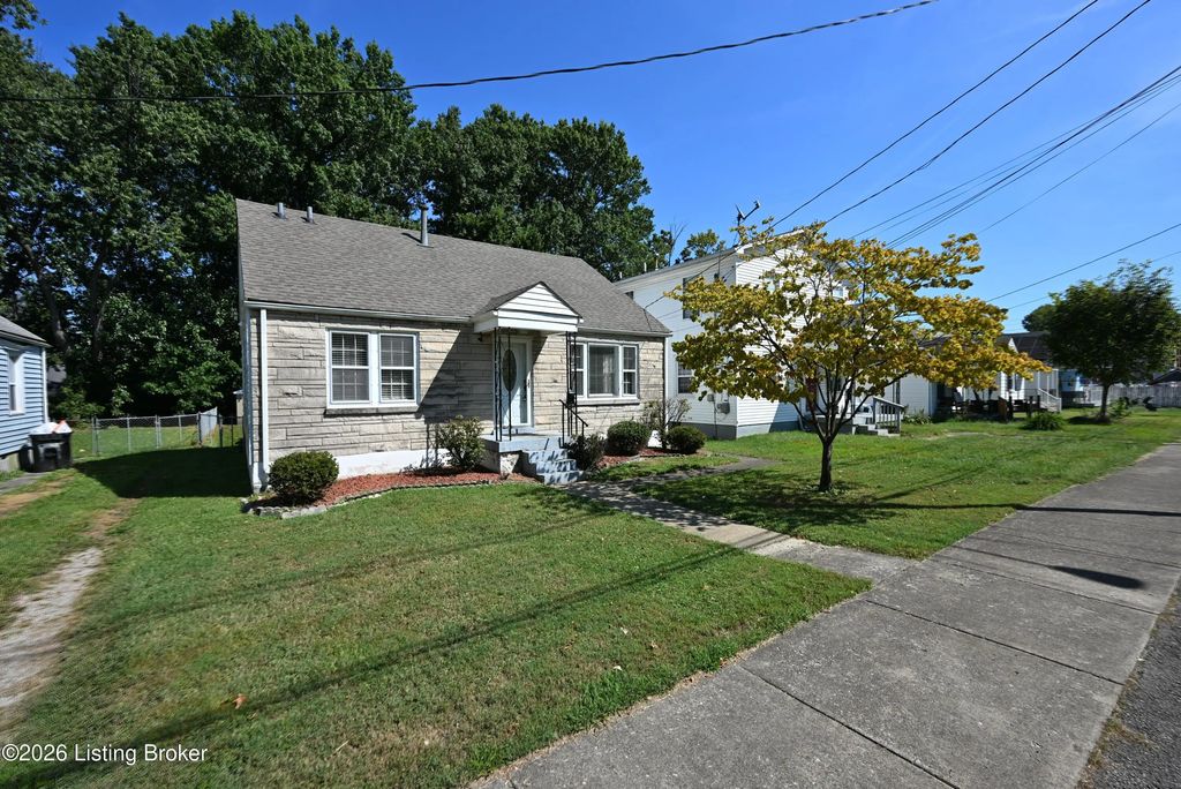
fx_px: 509
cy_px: 394
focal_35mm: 16
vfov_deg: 75.6
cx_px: 590
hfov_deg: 98.5
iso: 220
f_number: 6.3
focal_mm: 15.5
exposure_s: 1/1000
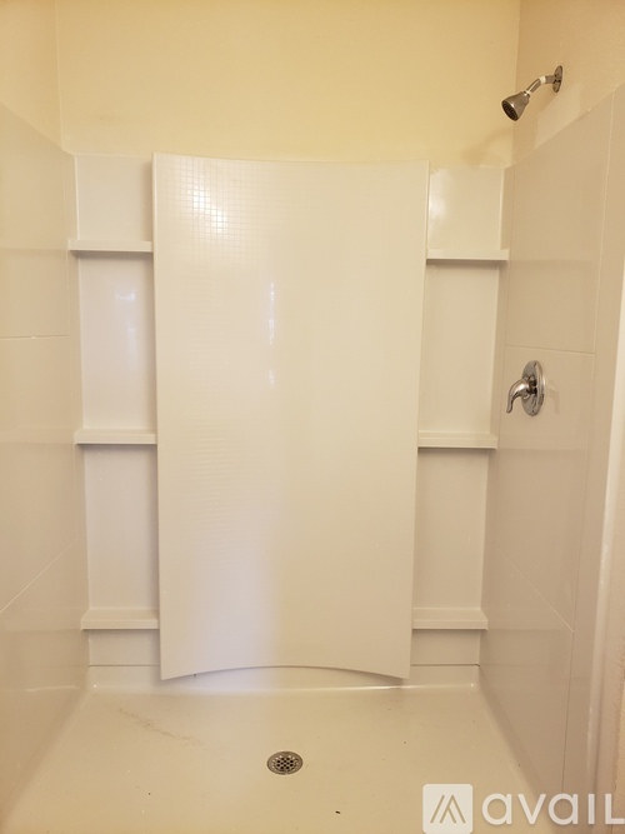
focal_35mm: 26
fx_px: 626
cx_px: 312
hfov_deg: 53.0
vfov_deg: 67.3
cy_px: 417
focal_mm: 4.3
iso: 320
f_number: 2.4
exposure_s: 1/60
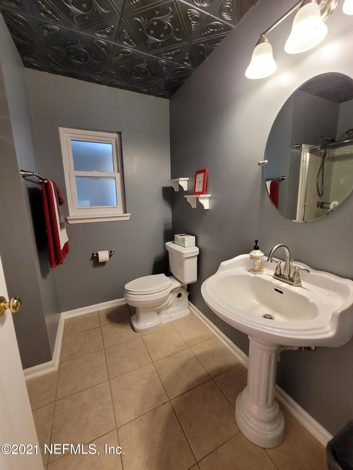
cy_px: 235
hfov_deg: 89.9
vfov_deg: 106.2
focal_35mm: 13
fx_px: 177
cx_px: 176
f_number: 2.2
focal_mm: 2.2
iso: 320
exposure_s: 1/59
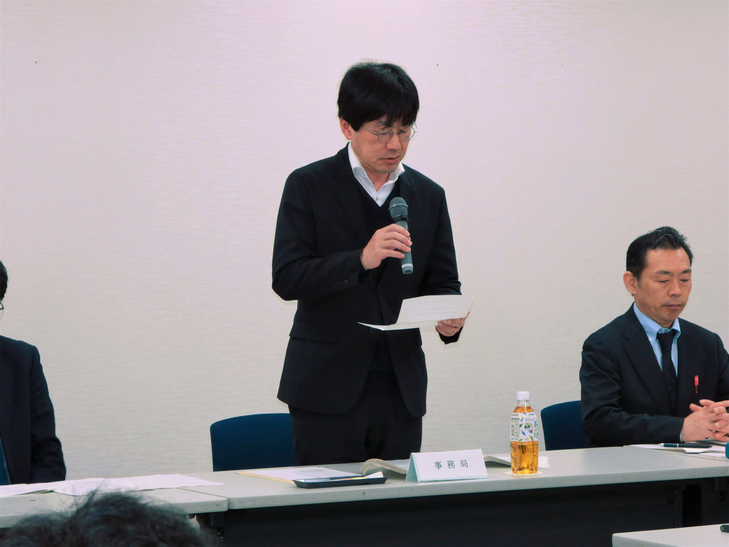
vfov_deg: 9.9
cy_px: 274
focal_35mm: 150
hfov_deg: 13.2
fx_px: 3159
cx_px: 364
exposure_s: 1/60
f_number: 5.4
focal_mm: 26.9
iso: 400
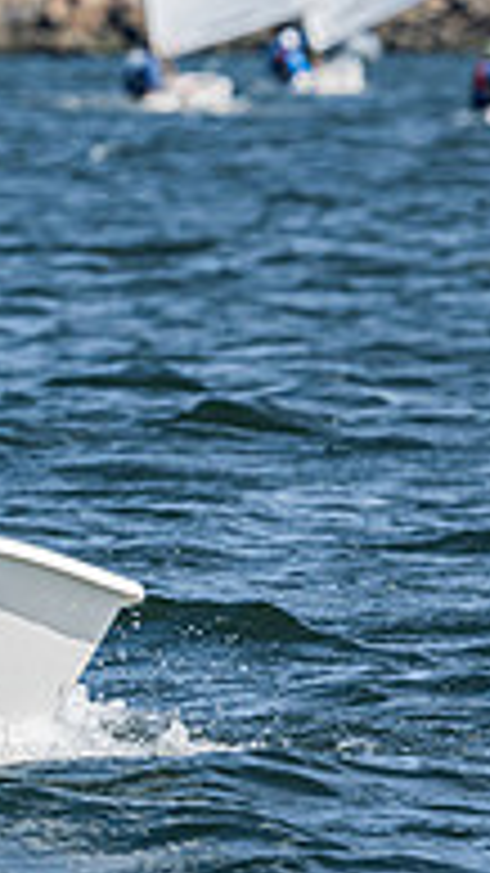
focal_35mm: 968
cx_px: -966
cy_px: 310
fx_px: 22379
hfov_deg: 1.3
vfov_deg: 2.2
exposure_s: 1/1000
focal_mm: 240
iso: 320
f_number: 8
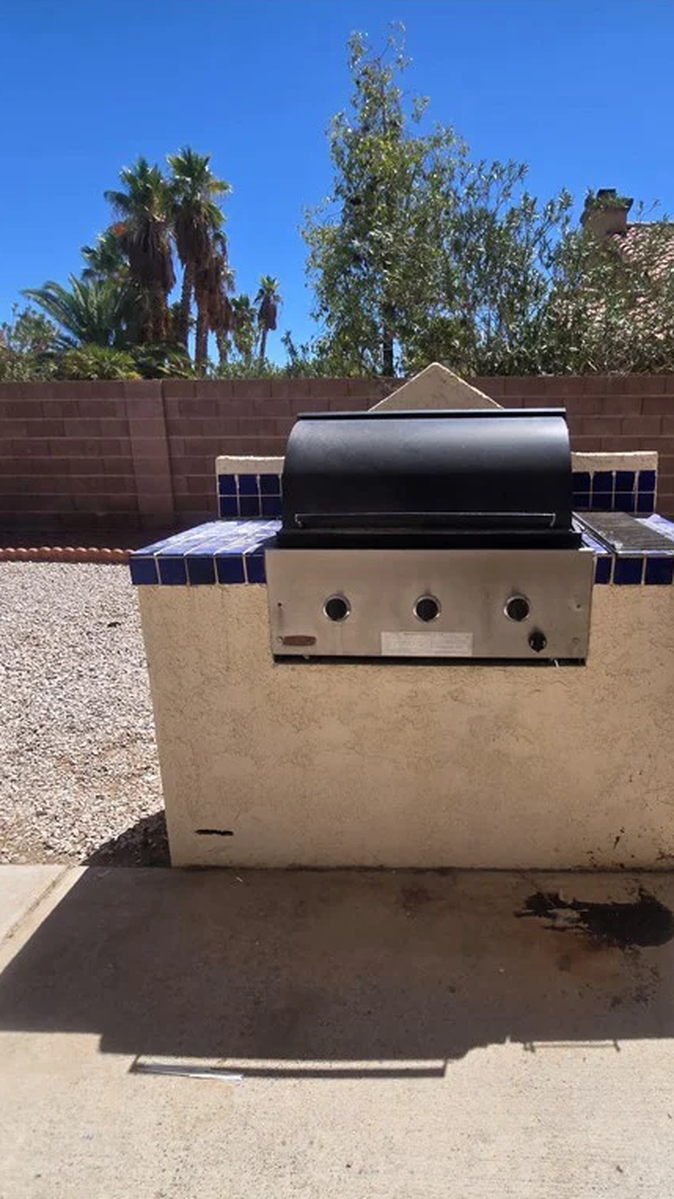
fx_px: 604
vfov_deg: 89.6
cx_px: 430
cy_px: 599
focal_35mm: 19
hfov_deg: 57.4
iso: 50
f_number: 2.2
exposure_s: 1/2643
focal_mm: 2.2
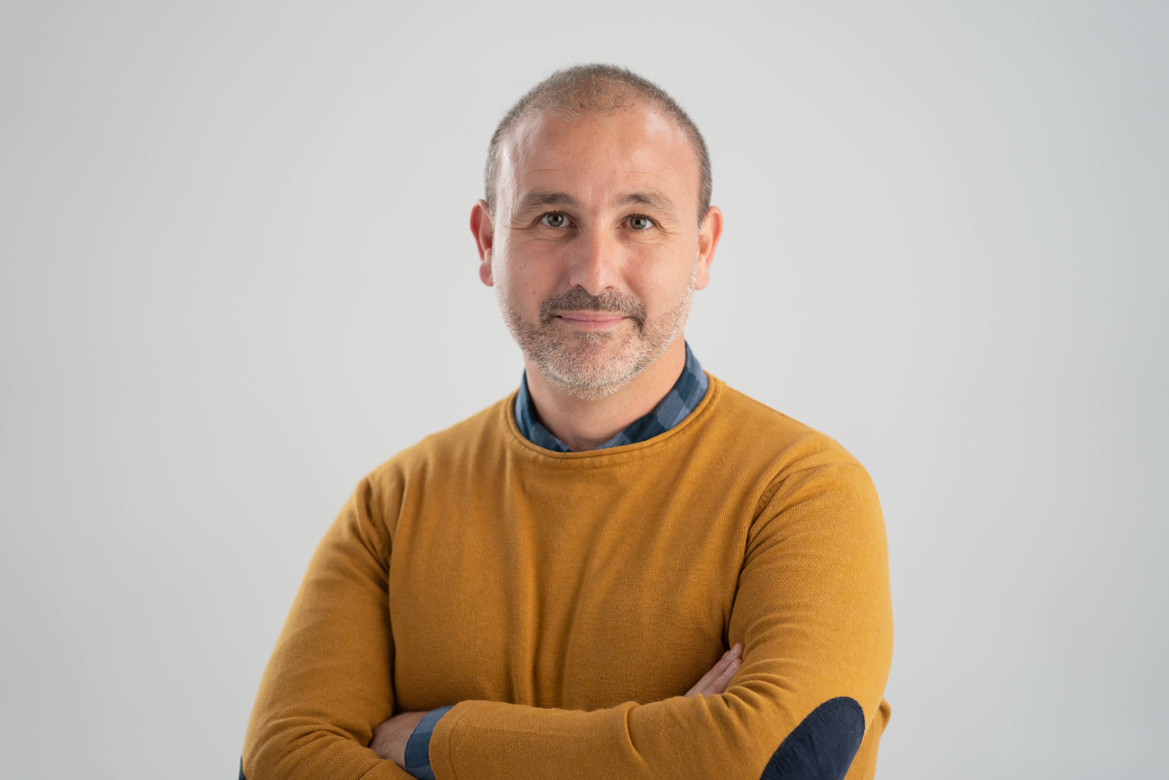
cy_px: 390
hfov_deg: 16.1
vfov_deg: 10.8
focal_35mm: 127
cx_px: 584
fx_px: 4124
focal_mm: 127
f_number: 2.8
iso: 800
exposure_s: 1/125
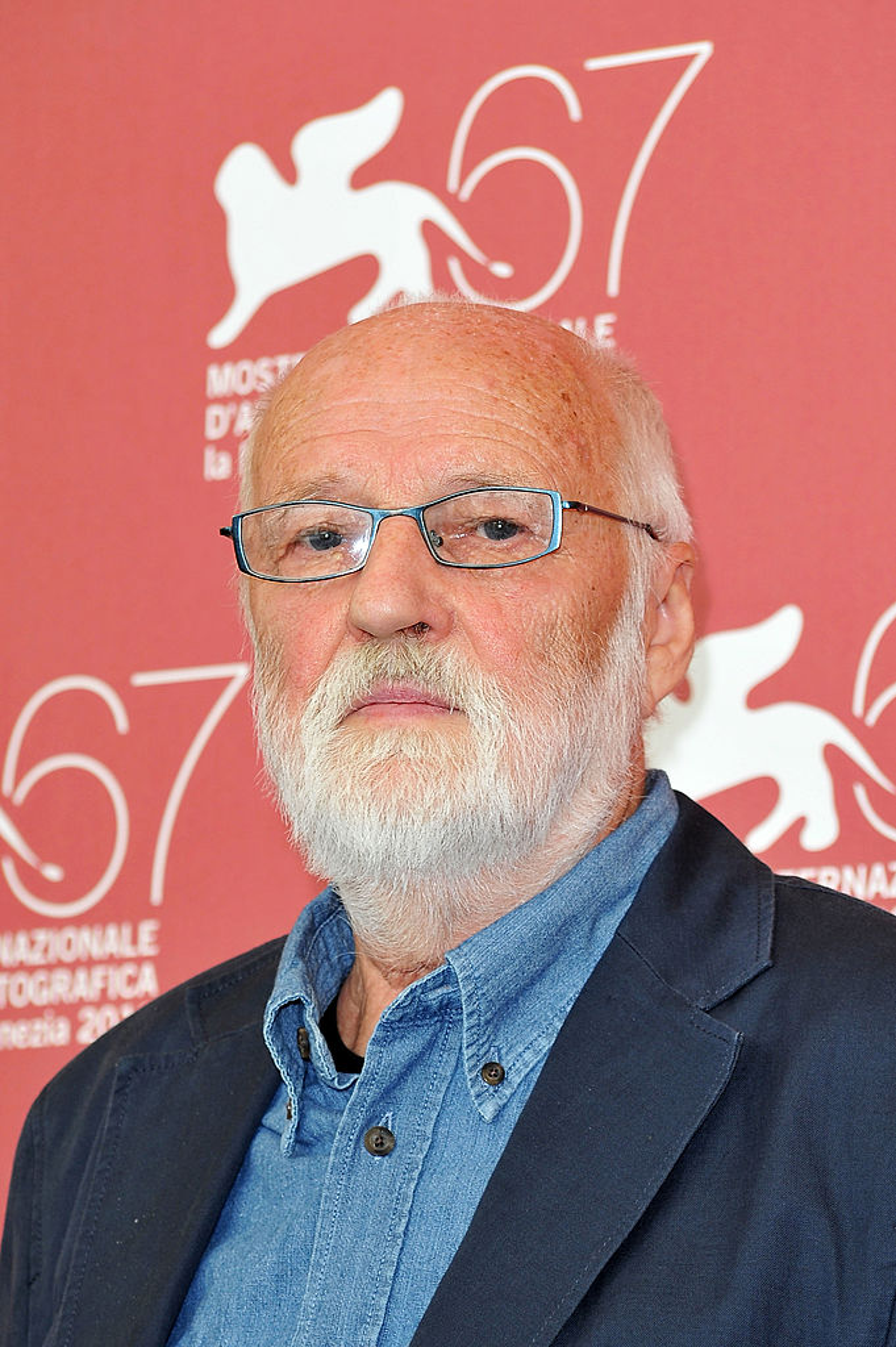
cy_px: 674
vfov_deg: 10.3
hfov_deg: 6.9
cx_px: 448
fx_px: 7479
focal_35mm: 200
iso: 400
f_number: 7.1
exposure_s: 1/160
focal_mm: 200
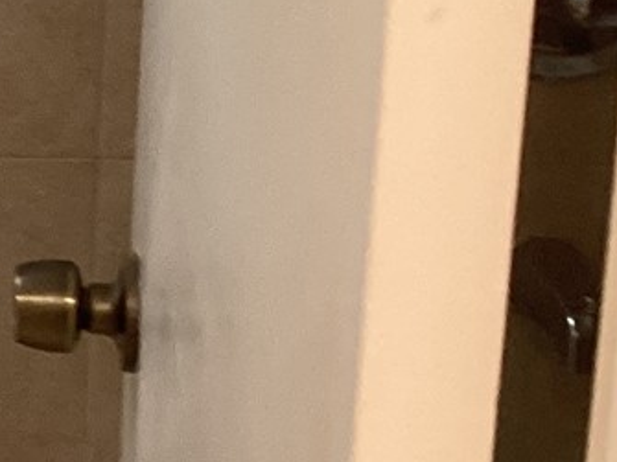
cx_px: -825
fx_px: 2637
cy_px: -68
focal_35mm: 148
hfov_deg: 11.3
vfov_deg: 9.9
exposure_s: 1/50
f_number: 2.4
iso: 125
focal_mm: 3.3
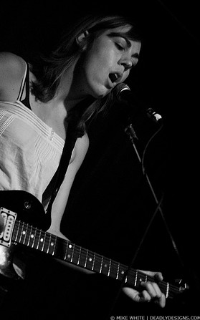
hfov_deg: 16.3
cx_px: 96
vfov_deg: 25.8
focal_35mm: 80
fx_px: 698
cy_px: 160
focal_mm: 52
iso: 800
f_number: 2.8
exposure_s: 1/40
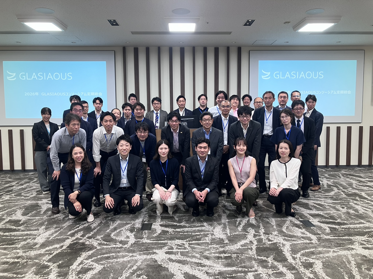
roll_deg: +0.4
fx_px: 302
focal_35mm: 28
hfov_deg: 63.4
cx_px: 186
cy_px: 140
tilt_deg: -4.0
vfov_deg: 49.7
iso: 50
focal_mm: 3.99
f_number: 1.8
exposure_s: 1/50
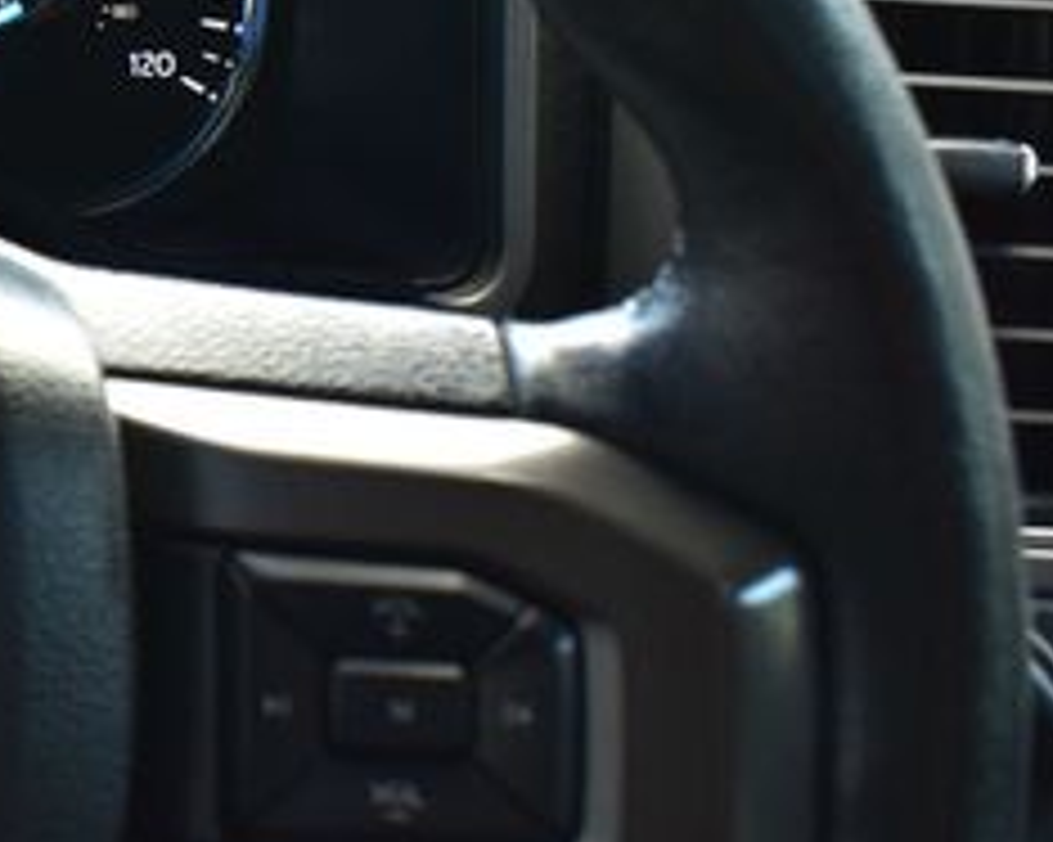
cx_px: -284
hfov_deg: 22.4
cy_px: 45
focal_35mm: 77
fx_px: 2399
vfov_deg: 19.4
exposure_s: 1/25
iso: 400
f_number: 7.1
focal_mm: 20
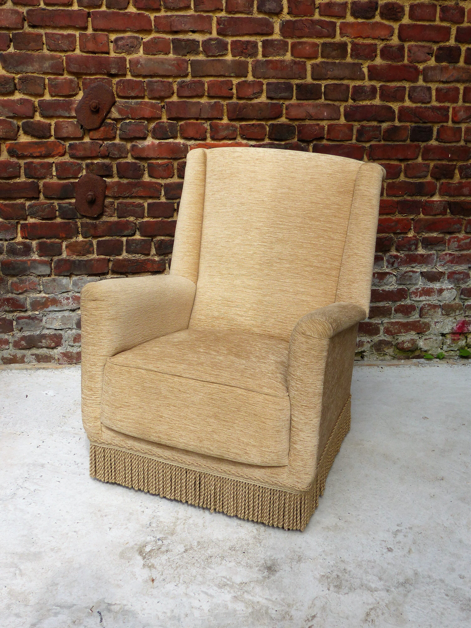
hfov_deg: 37.7
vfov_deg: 49.0
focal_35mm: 38
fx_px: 689
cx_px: 236
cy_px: 314
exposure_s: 1/640
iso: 100
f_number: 4
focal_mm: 6.6
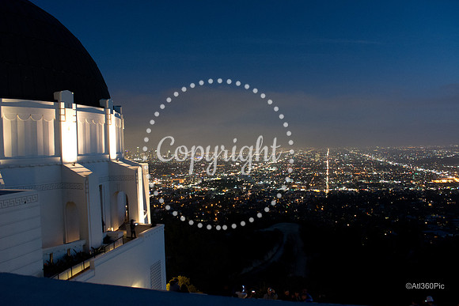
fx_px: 344
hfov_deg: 67.4
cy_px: 153
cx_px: 230
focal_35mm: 27
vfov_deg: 48.0
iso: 1600
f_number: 6.3
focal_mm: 18
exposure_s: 1
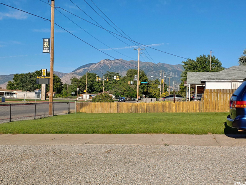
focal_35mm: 47
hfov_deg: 40.4
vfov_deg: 30.9
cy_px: 92
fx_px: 334
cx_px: 123
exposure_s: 1/3704
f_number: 1.5
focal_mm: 4.23
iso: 50
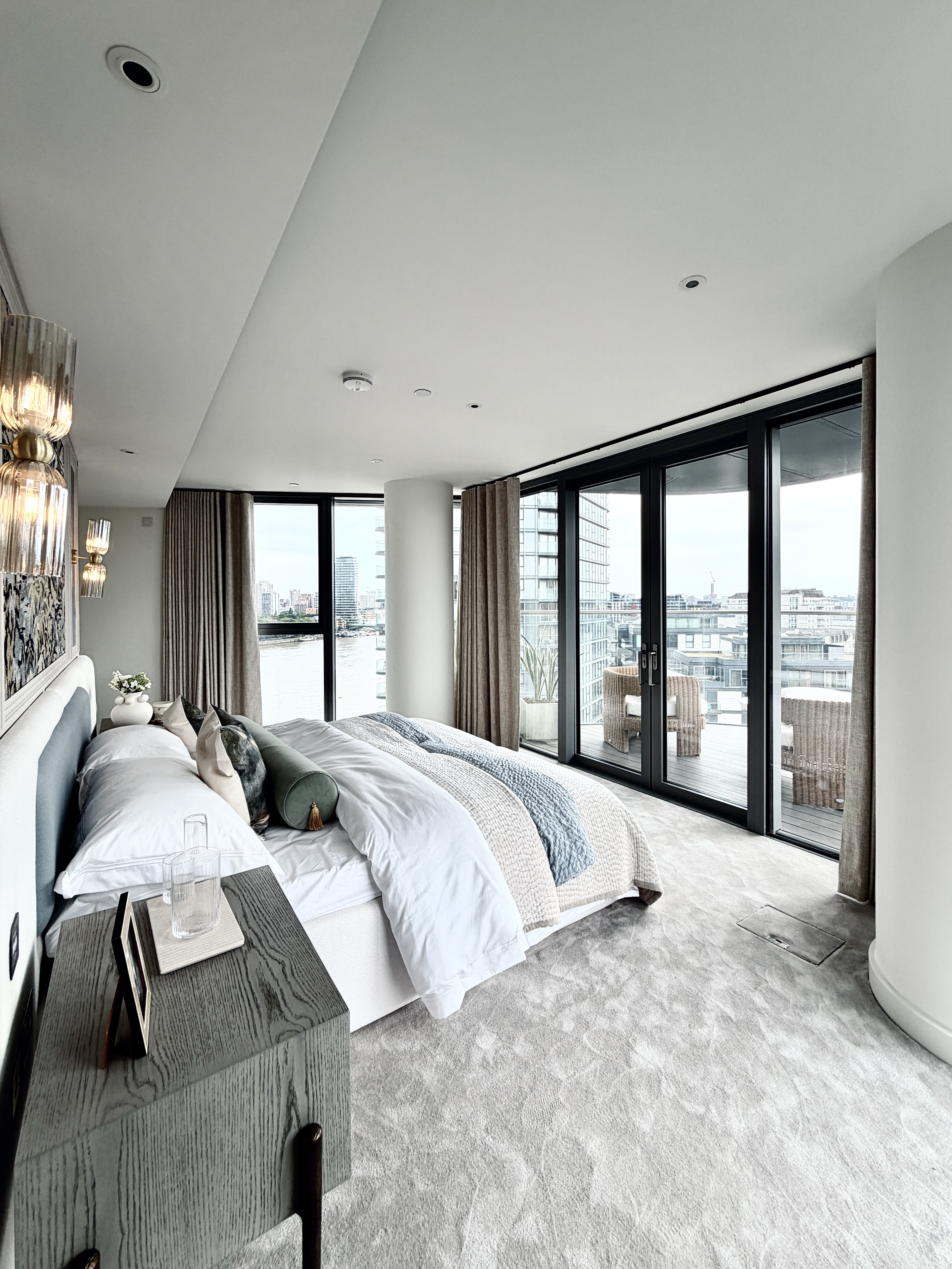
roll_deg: -0.3
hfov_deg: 85.7
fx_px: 513
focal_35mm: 14
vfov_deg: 102.1
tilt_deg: +0.4
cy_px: 634
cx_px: 476
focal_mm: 2.22
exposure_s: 1/100
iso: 20
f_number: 2.2
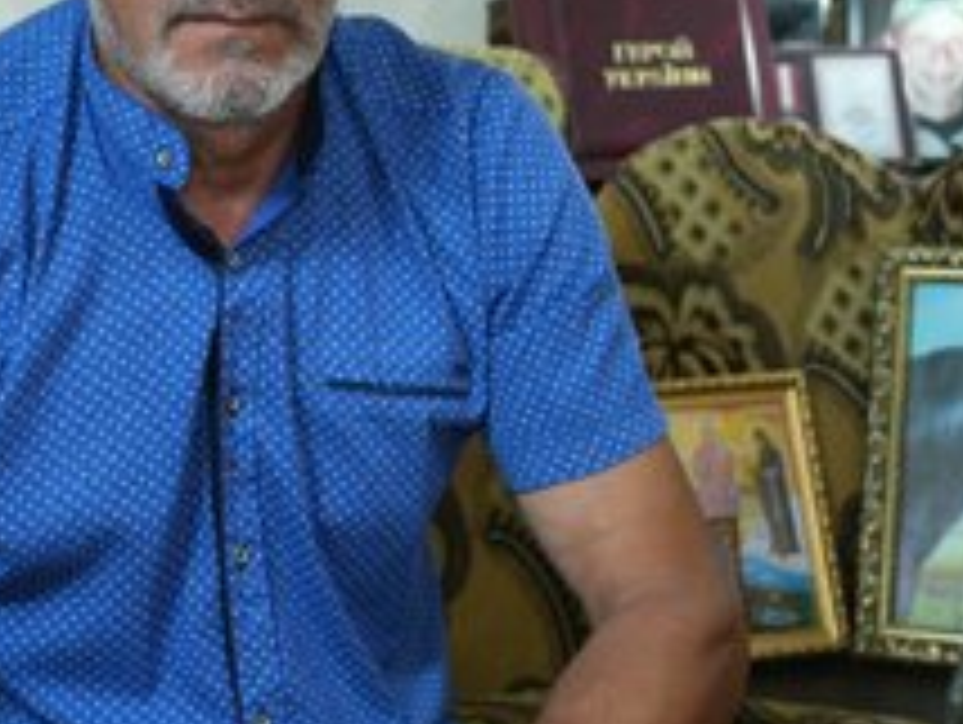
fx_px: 2200
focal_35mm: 79
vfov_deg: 18.5
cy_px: 137
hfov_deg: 24.6
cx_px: 333
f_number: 4.5
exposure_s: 1/80
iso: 4000
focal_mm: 44
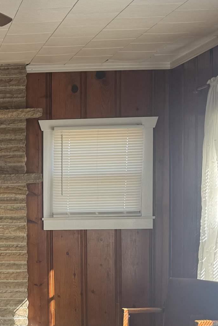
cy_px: 237
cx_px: -103
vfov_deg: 26.7
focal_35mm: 75
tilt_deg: -4.0
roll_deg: +1.0
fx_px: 681
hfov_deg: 16.6
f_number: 1.78
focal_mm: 6.76
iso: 80
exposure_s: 1/121
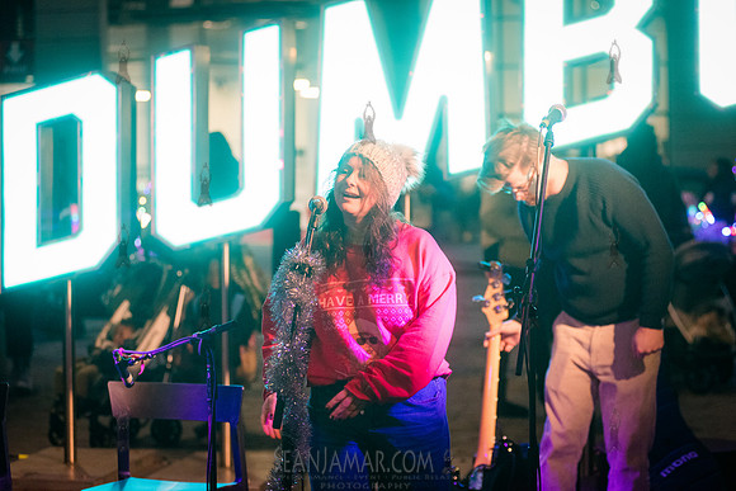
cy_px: 246
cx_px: 368
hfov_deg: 22.1
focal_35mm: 92
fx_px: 1881
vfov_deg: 14.9
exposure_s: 1/320
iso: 6400
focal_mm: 92
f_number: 3.2
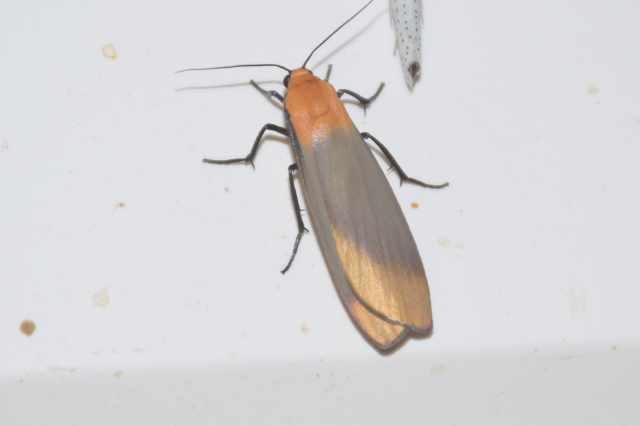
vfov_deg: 7.0
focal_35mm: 195
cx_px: 320
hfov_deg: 10.6
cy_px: 213
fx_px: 3465
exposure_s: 1/60
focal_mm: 130
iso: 320
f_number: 7.1
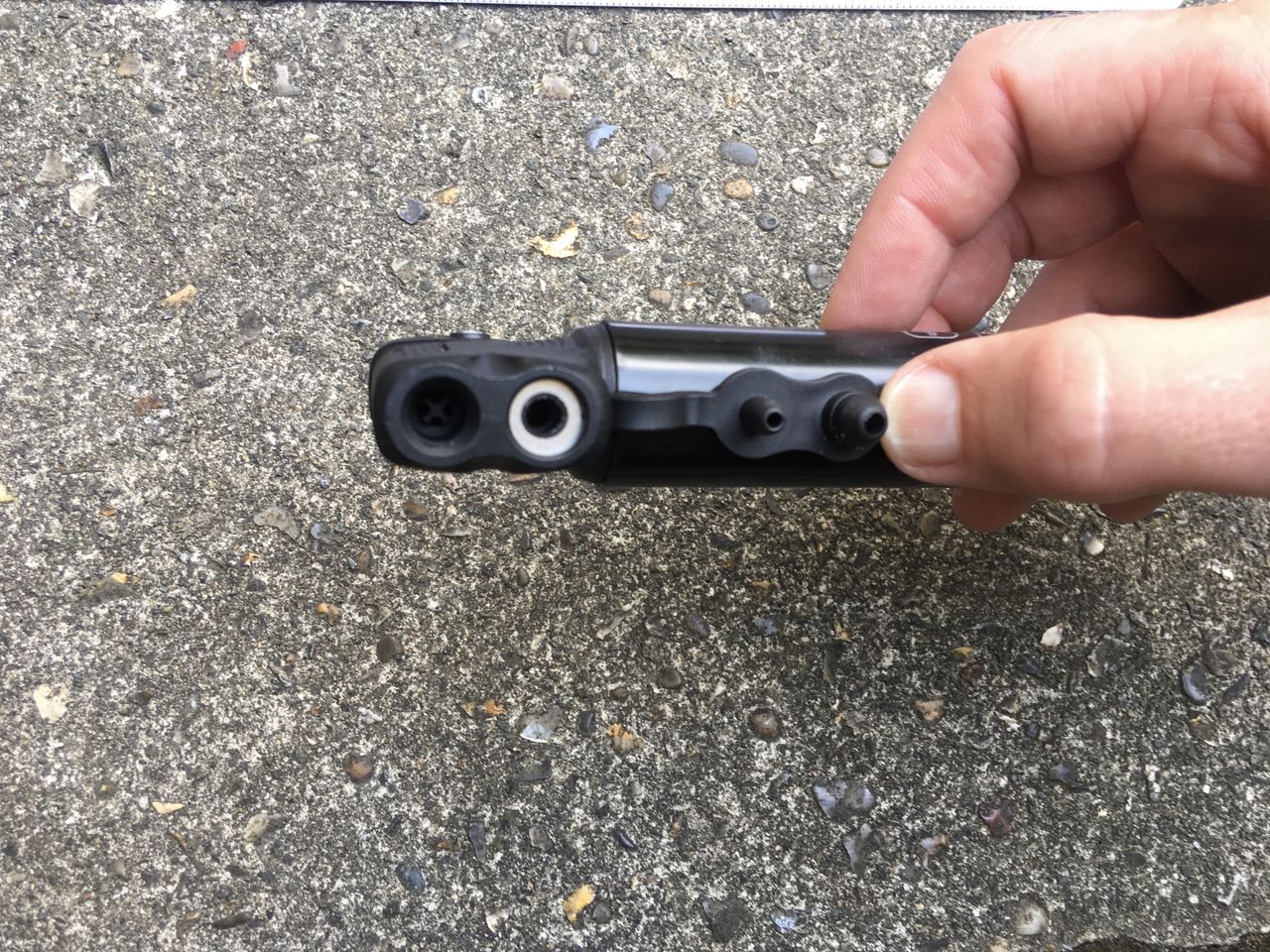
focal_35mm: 29
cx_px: 635
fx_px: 1064
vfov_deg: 48.2
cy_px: 476
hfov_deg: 61.7
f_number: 2.2
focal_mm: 4.15
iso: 32
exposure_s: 1/50
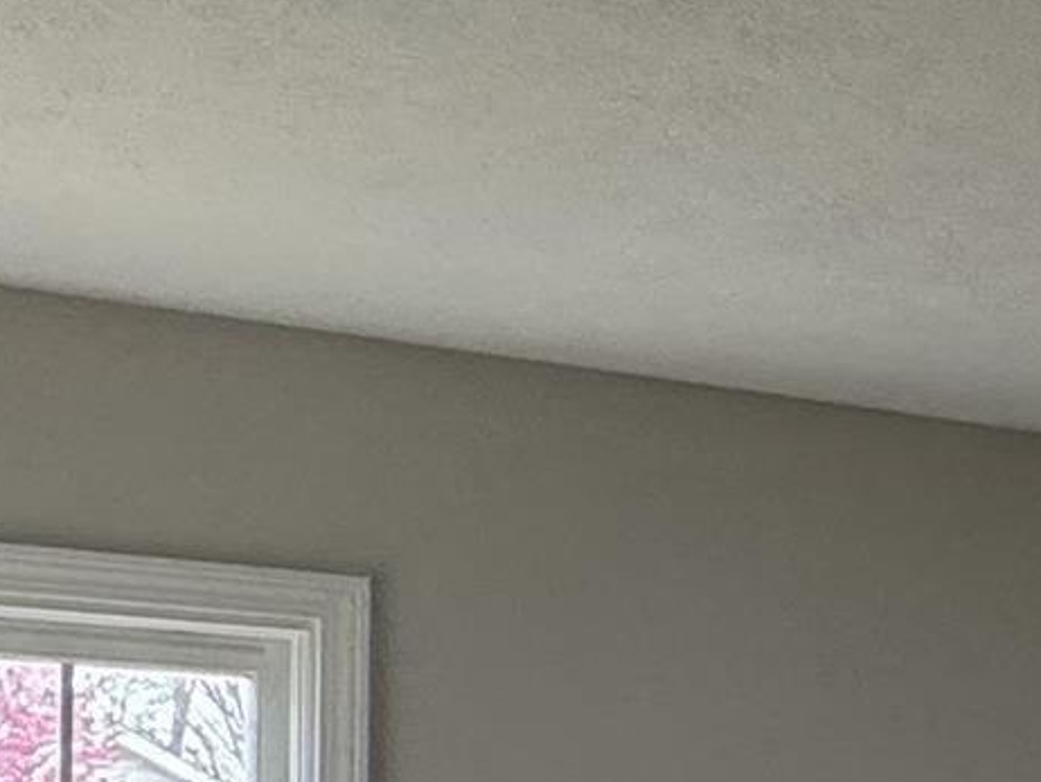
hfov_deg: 17.2
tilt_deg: +1.8
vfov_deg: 15.2
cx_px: 1879
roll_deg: +0.9
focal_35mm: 93
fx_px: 2798
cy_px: 994
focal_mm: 2.22
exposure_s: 1/120
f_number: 2.2
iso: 160
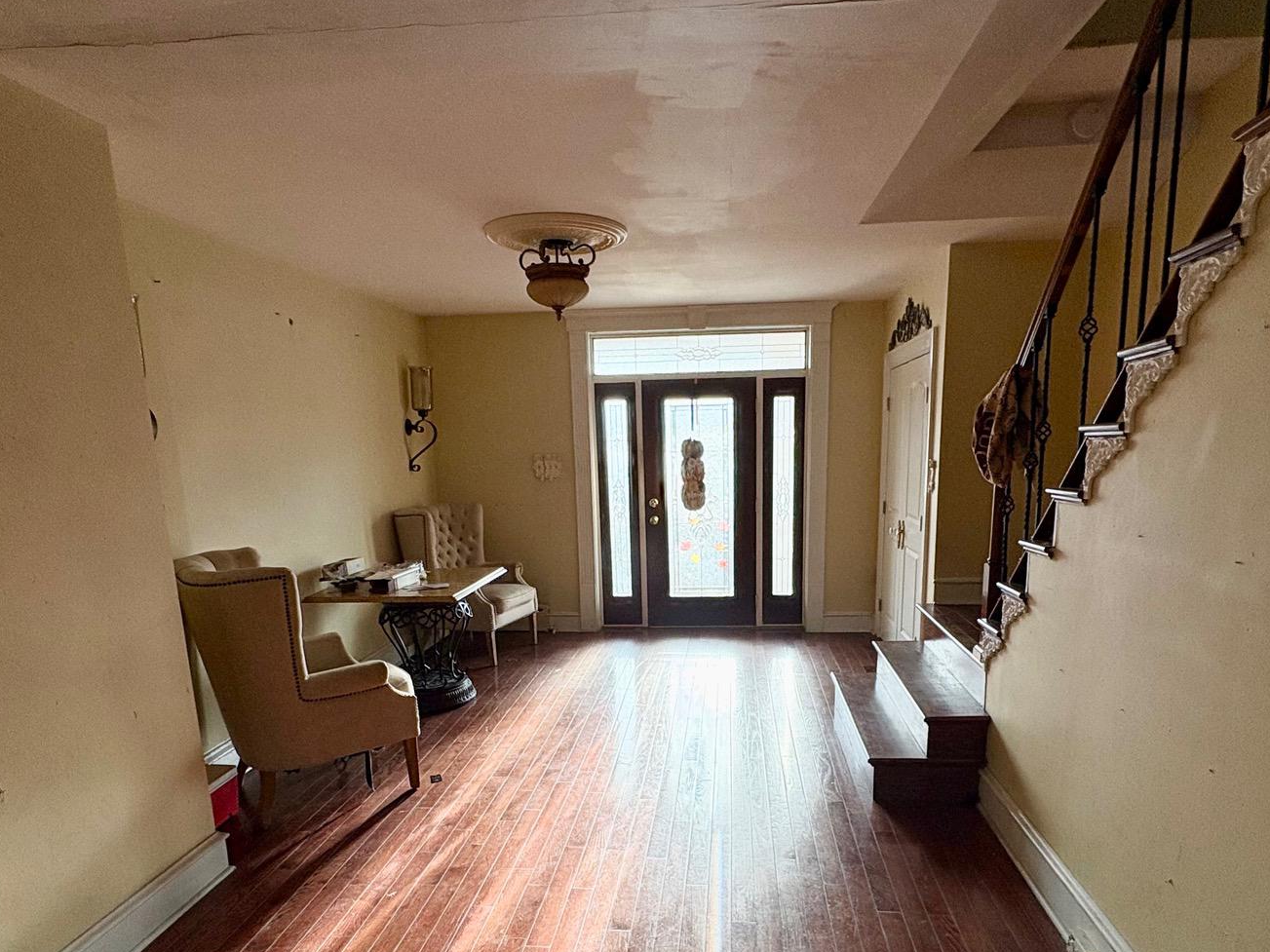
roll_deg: +2.1
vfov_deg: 60.0
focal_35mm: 22
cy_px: 613
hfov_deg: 76.3
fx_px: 807
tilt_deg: -13.2
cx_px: 664
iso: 100
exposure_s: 1/129
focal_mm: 2.22
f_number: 2.2
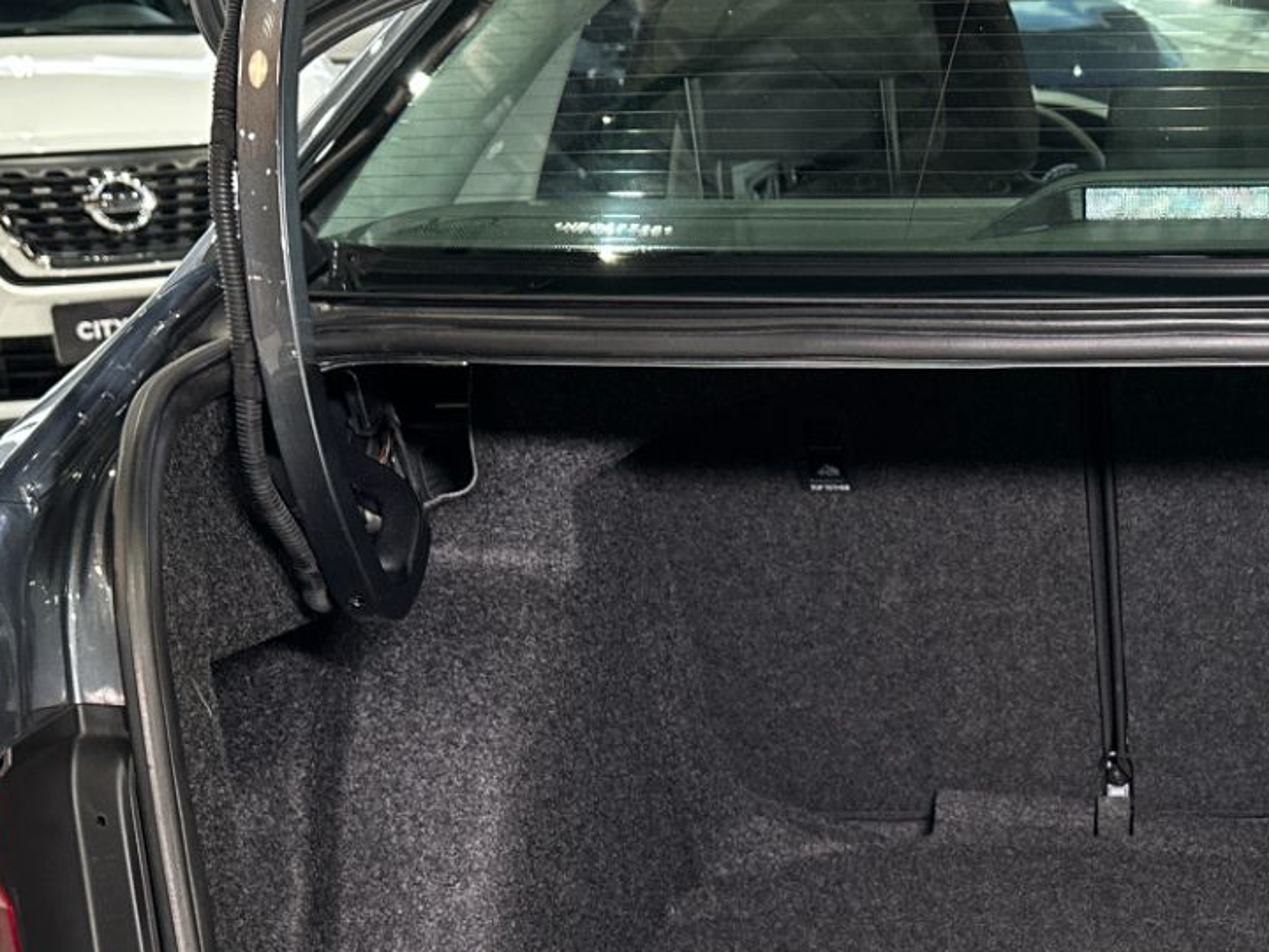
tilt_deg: -22.1
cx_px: 1197
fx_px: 2346
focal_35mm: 64
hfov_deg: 28.8
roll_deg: +0.9
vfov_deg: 22.3
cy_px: 885
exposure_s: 1/60
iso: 250
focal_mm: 6.86
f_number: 1.78
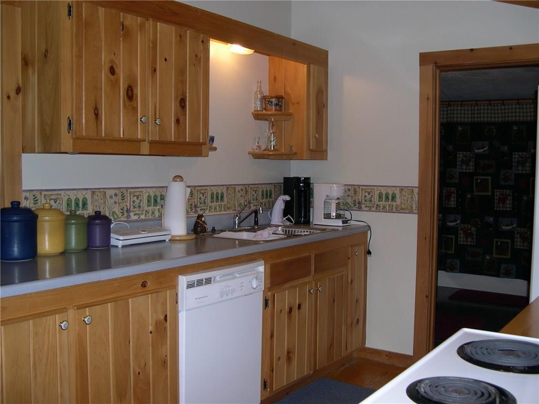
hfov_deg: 49.0
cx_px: 270
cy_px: 202
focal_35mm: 38
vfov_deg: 37.7
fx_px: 592
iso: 102
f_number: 2.8
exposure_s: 1/60
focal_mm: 8
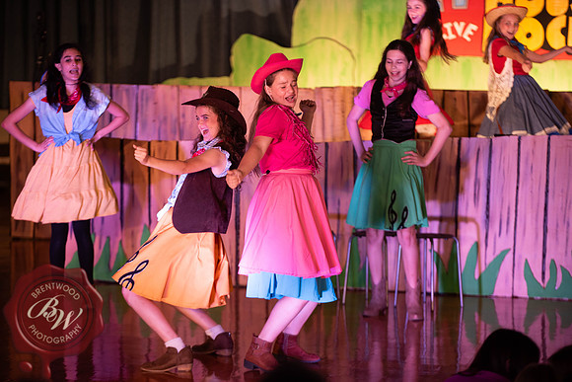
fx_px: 2225
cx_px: 286
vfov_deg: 9.8
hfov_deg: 14.7
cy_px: 191
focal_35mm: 140
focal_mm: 140
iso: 560
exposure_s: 1/160
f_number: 2.8
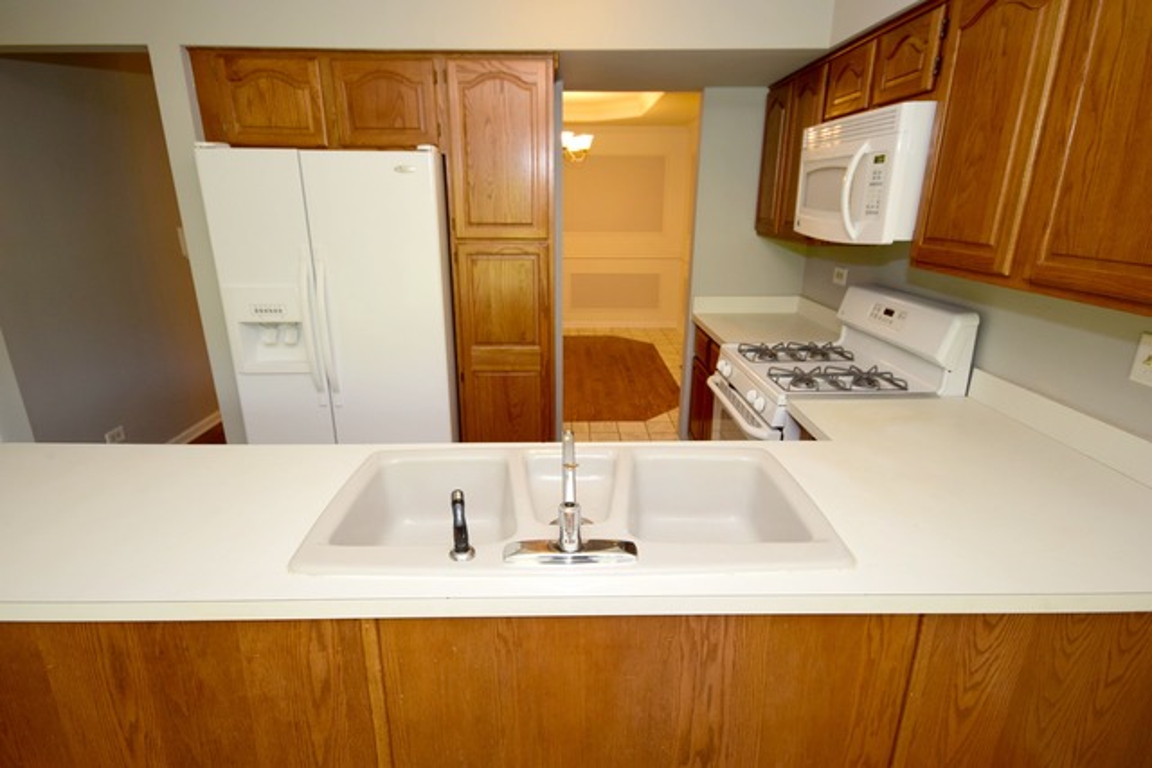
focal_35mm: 18
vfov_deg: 67.4
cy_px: 384
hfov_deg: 90.0
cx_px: 576
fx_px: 576
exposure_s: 1/60
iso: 500
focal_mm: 12
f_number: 6.3
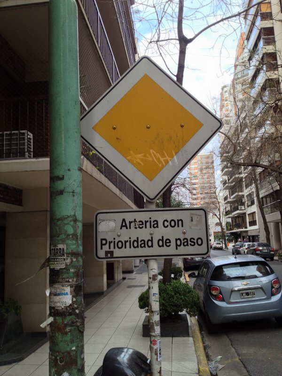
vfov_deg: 52.6
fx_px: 380
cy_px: 188
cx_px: 141
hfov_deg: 40.7
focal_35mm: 35
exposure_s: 1/128
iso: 50
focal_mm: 4.28
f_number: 2.4
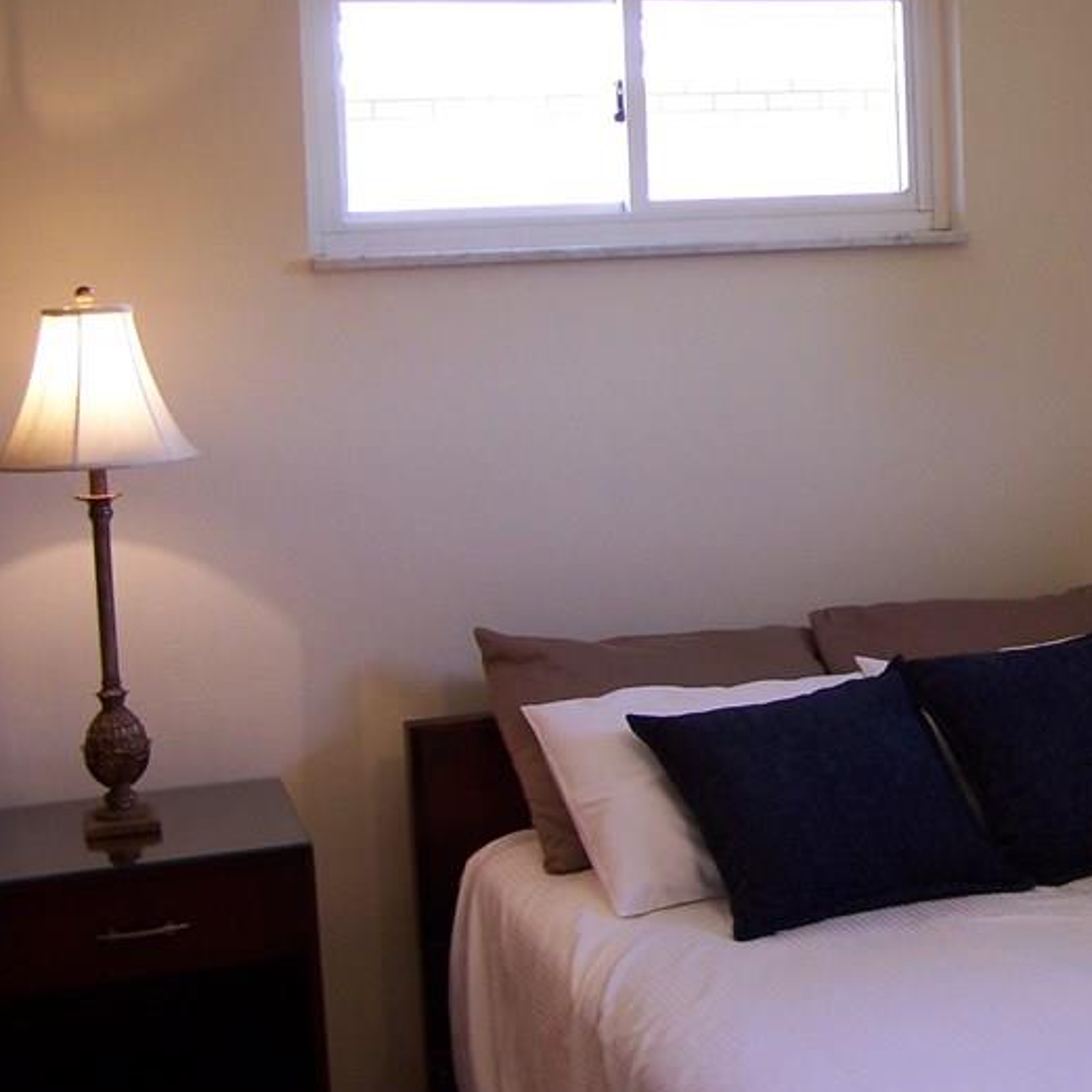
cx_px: 1035
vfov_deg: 25.9
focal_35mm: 66
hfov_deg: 25.1
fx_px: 2356
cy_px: 346
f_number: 2.8
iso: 100
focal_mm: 6.3
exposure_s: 1/30
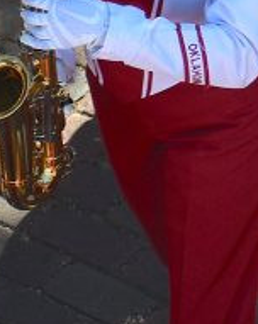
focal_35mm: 851
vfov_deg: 2.3
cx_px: 983
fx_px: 8149
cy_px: -332
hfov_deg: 1.8
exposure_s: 1/200
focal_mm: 80
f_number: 4.8
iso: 100
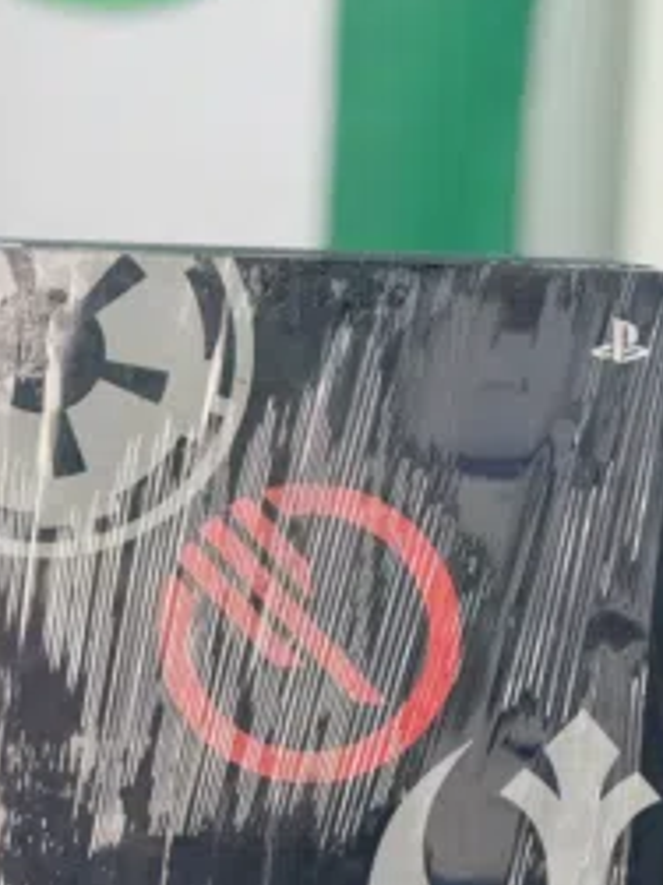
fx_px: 4882
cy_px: 462
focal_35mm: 191
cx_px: 282
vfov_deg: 10.4
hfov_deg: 7.8
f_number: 2.8
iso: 160
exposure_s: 1/100
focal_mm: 15.66
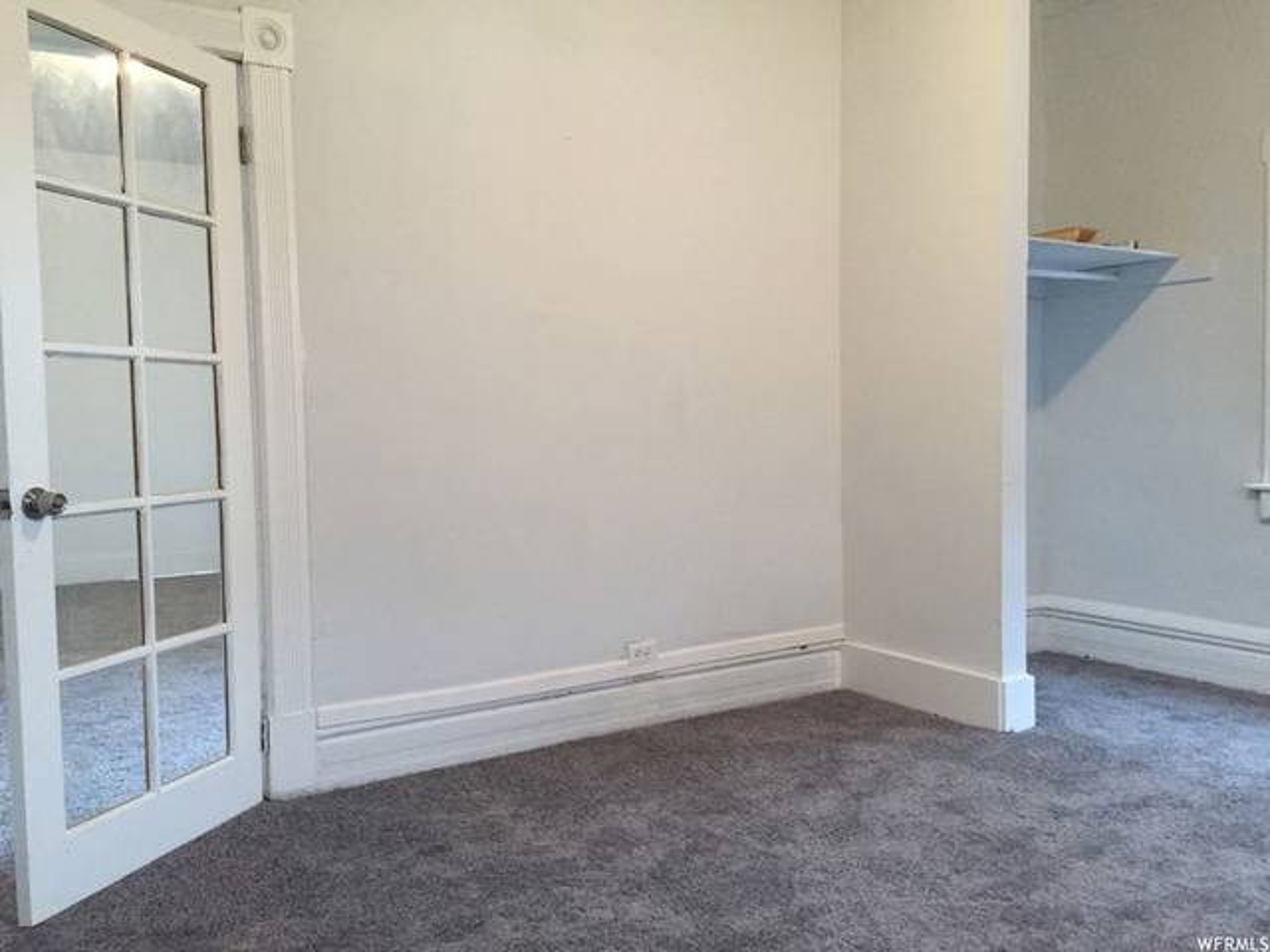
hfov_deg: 61.7
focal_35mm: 29
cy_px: 476
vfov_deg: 48.2
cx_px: 635
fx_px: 1064
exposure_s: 1/30
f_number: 2.2
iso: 200
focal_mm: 4.15
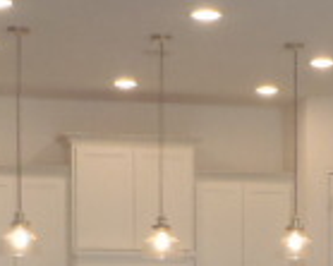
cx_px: 295
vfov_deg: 11.8
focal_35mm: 126
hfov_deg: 15.1
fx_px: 1241
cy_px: 362
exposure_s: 1/80
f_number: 3.9
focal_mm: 5
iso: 250
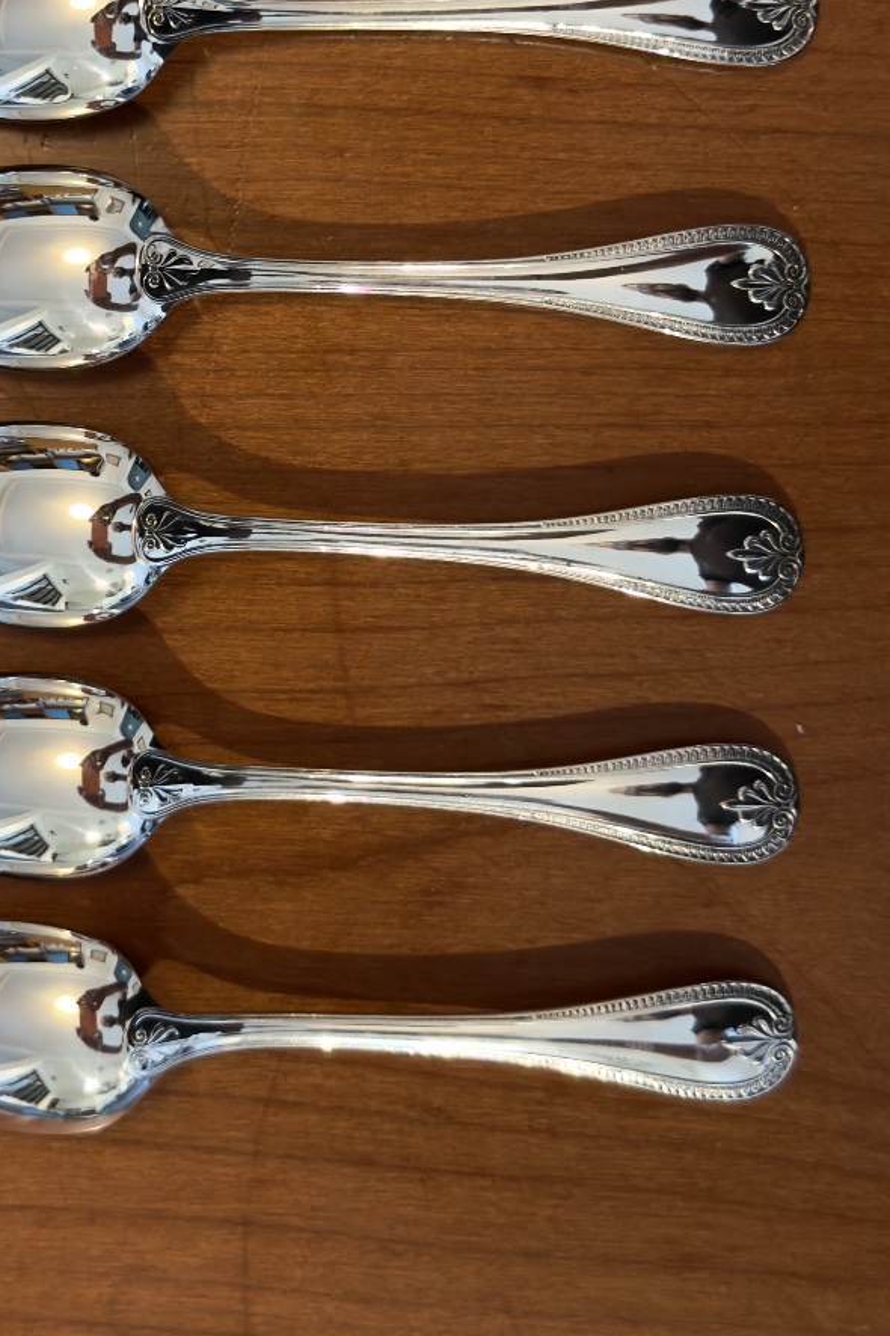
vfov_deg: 32.1
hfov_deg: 21.7
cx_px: 217
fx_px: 2301
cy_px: 443
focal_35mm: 62
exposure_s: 1/33
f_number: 1.78
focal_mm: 6.76
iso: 500
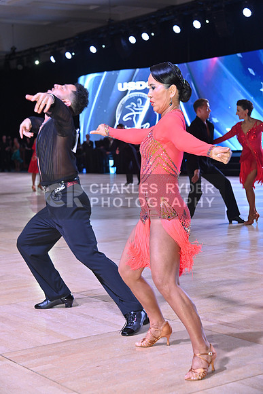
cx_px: 132
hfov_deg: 20.9
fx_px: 712
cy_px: 197
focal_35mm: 65
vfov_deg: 31.0
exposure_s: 1/200
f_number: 11
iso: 1600
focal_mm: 65
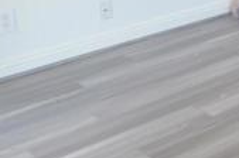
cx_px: 464
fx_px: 603
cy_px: -123
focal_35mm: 91
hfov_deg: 17.1
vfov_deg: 13.5
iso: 400
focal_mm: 10
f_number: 5
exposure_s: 1/100
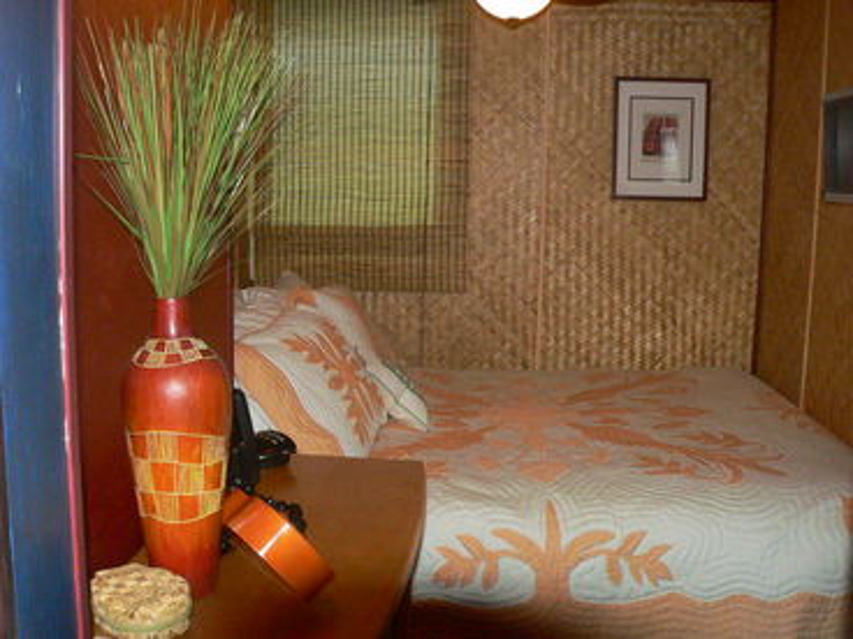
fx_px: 887
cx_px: 426
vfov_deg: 39.7
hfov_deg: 51.4
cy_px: 320
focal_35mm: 36
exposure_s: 1/30
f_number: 5.2
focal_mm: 6
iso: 400
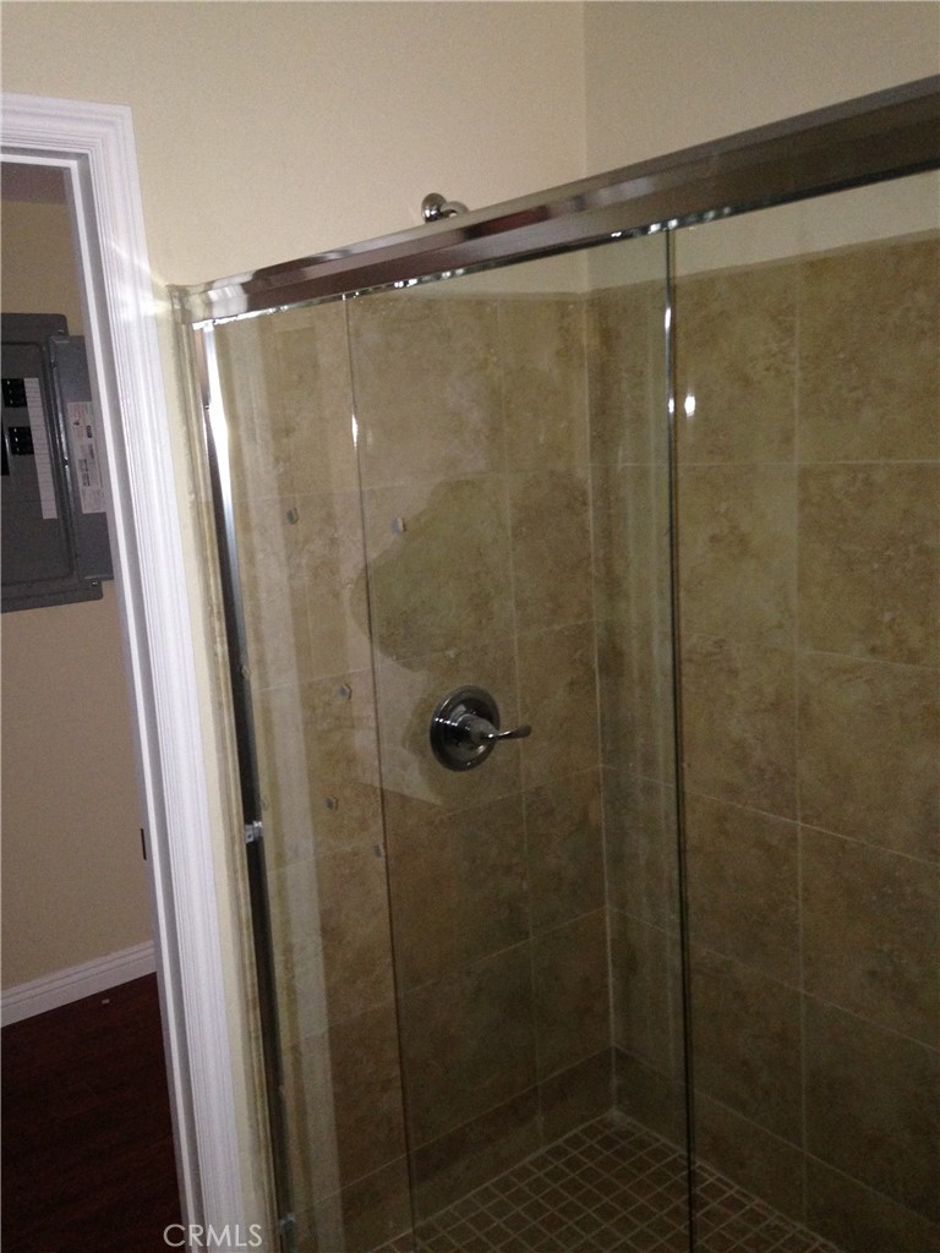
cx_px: 470
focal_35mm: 33
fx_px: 1195
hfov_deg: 42.9
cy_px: 626
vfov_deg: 55.4
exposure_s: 1/16
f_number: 2.4
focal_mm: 4.12
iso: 250
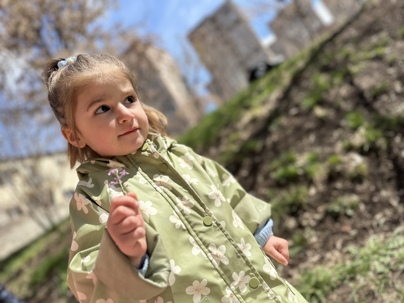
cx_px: 202
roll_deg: +32.6
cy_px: 152
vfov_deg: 56.8
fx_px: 280
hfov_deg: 71.6
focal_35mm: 24
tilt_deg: +6.5
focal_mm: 6.86
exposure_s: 1/3247
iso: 80
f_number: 1.78
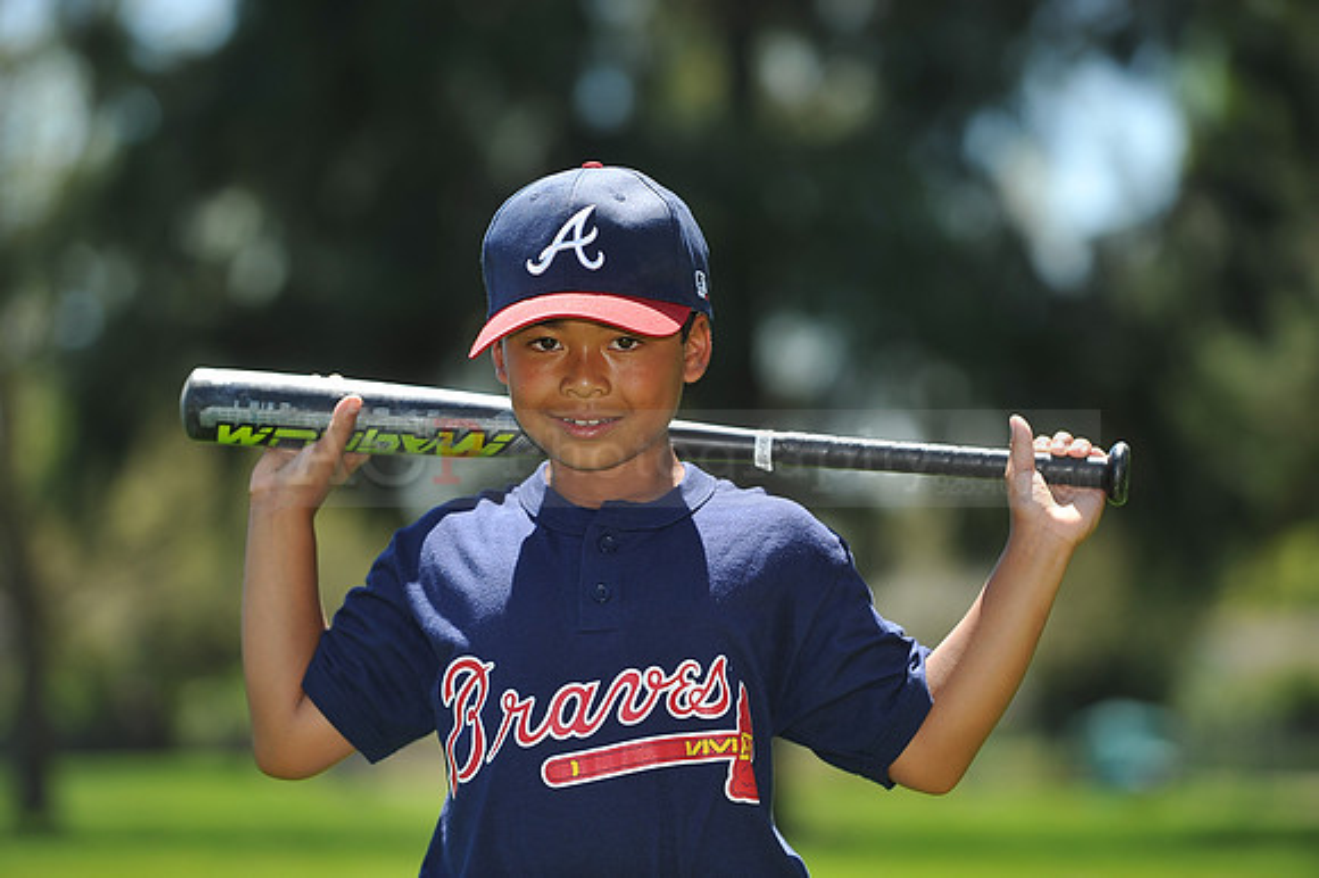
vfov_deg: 6.9
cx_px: 660
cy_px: 439
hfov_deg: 10.3
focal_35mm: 200
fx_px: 7323
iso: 200
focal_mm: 200
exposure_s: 1/800
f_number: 4.5
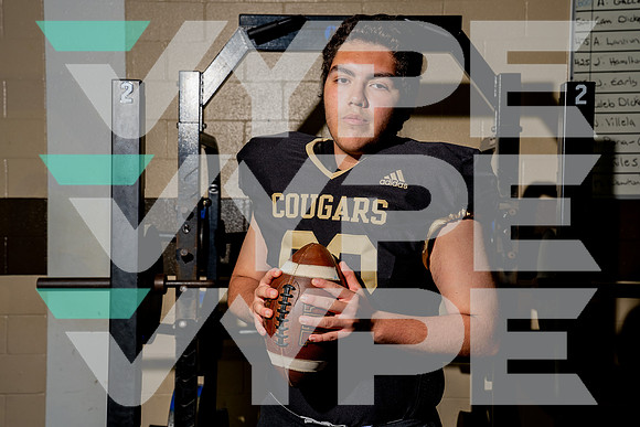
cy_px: 214
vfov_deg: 26.0
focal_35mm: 52
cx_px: 320
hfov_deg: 38.2
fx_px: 925
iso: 250
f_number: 8
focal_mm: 52
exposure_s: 1/250
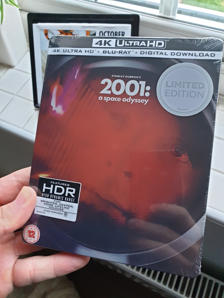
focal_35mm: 26
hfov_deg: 53.1
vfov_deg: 67.3
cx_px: 112
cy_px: 149
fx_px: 224
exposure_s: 1/50
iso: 320
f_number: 2.4
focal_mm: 4.3
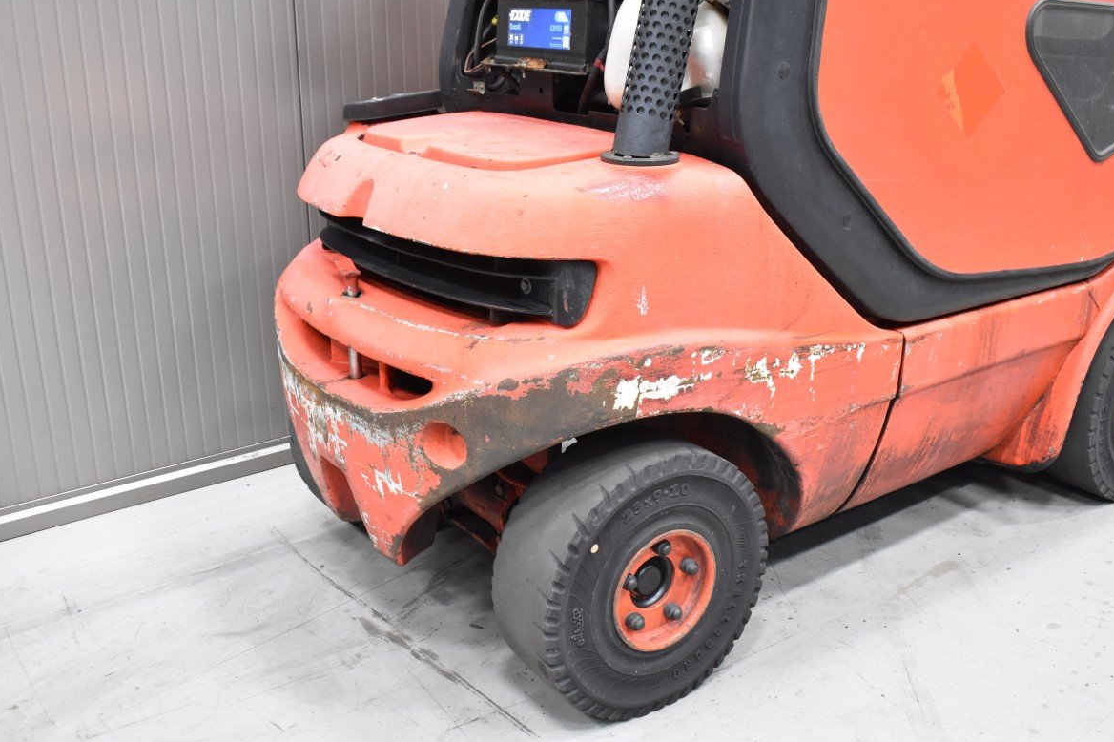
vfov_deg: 35.9
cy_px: 370
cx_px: 568
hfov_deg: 51.9
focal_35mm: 37
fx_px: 1145
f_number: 5
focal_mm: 24
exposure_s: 1/20
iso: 1600
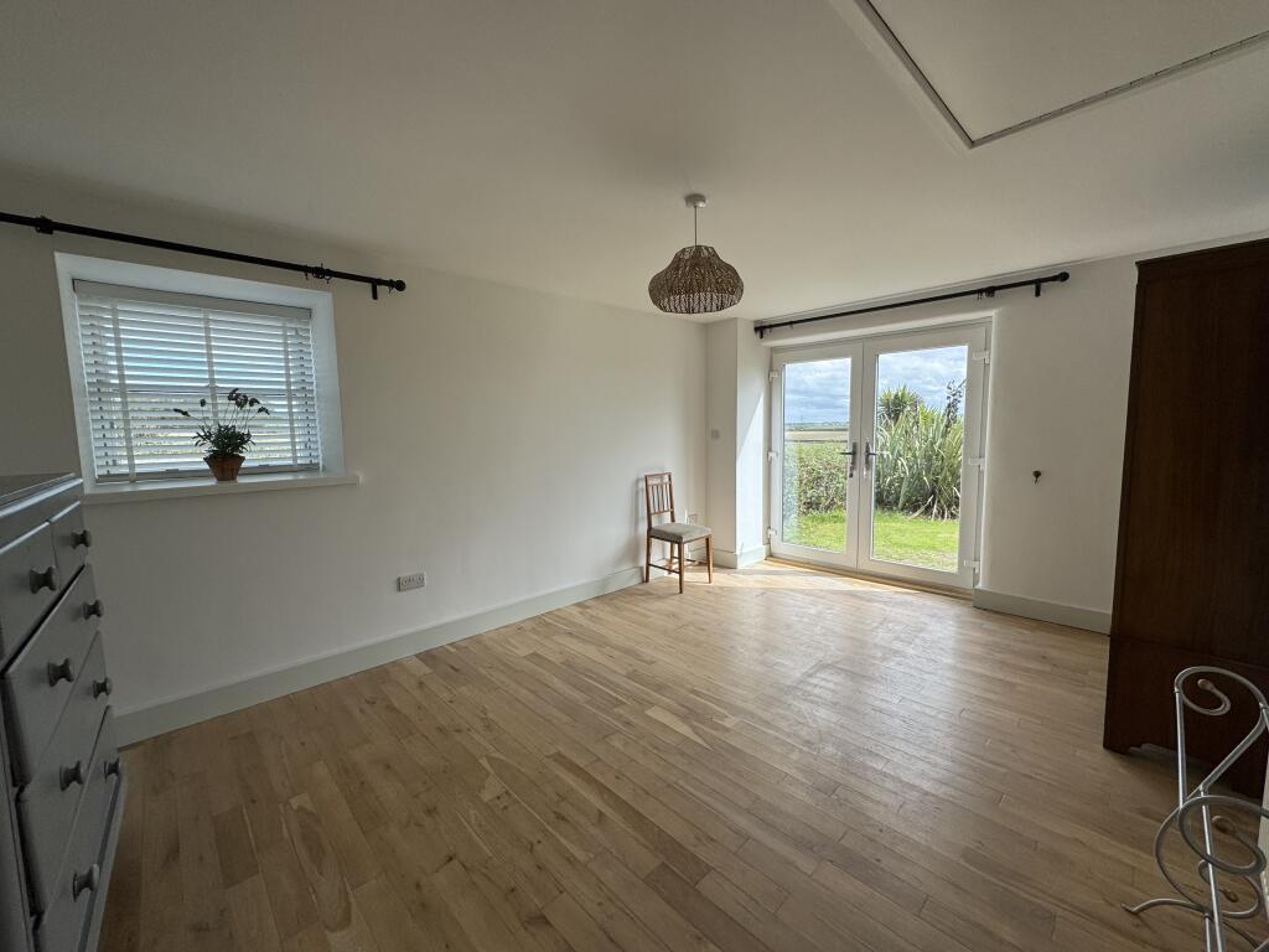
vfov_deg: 85.7
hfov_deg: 102.1
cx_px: 634
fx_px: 513
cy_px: 476
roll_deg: +1.2
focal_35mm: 14
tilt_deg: -5.6
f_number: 2.2
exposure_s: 1/657
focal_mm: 2.22
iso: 40
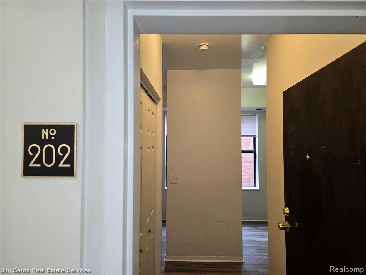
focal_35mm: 23
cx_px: 183
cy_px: 138
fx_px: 243
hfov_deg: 73.9
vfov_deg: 58.9
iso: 100
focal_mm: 6.3
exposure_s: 1/60.2
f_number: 1.7
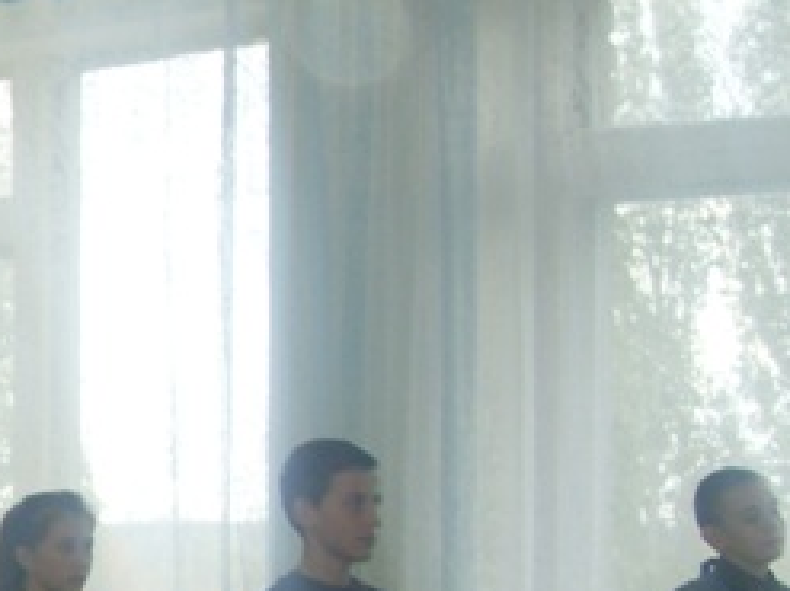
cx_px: -93
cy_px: 779
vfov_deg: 12.0
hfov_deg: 15.9
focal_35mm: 120
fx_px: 2737
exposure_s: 1/45
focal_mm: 6.3
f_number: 2.8
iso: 120
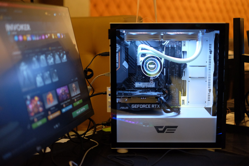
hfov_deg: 37.5
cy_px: 83
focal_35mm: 53
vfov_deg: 25.5
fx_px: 367
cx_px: 124
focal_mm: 35
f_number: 1.4
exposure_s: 1/250
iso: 2500
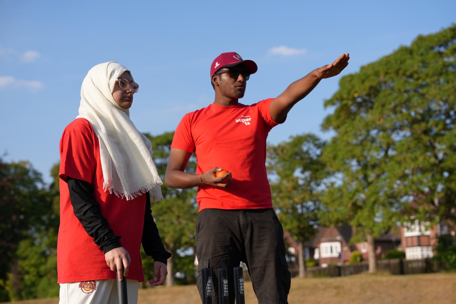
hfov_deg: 28.8
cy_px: 152
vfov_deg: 19.5
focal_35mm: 70
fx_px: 887
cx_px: 228
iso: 80
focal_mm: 70
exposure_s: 1/500
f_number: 4.5
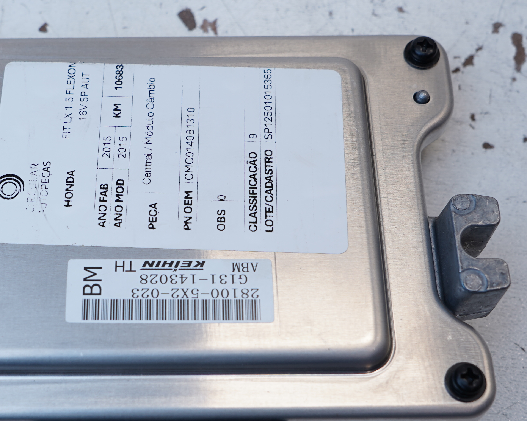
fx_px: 1014
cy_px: 253
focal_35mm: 65
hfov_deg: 28.9
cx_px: 163
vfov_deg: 23.5
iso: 100
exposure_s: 1/60
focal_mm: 29
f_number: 5.6
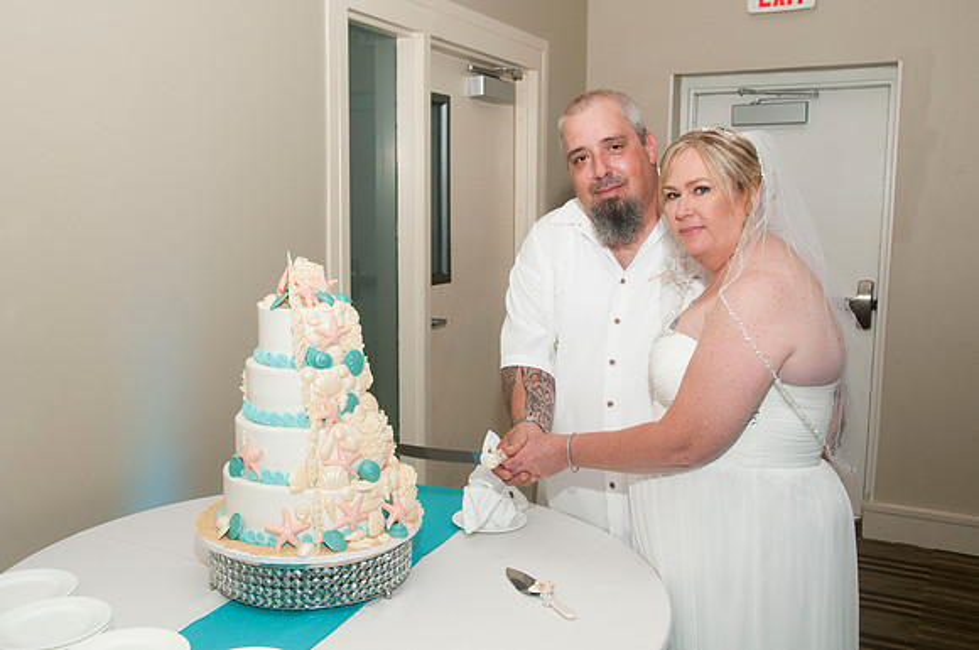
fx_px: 896
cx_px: 490
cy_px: 325
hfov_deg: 57.3
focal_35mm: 33
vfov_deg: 39.9
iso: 400
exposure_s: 1/250
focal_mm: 22
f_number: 5.6
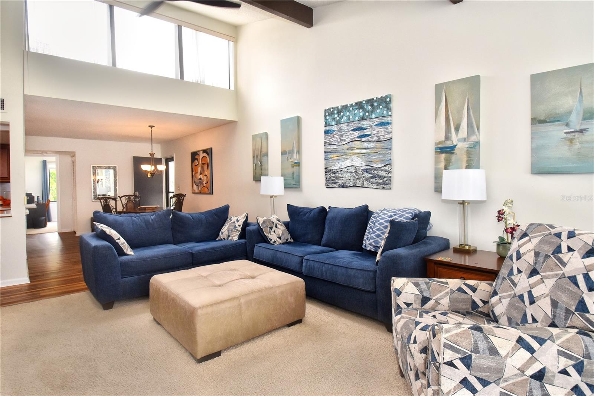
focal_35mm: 18
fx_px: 297
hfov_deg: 90.0
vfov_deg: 67.4
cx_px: 297
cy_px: 198
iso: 640
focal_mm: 12
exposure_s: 1/125
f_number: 5.6
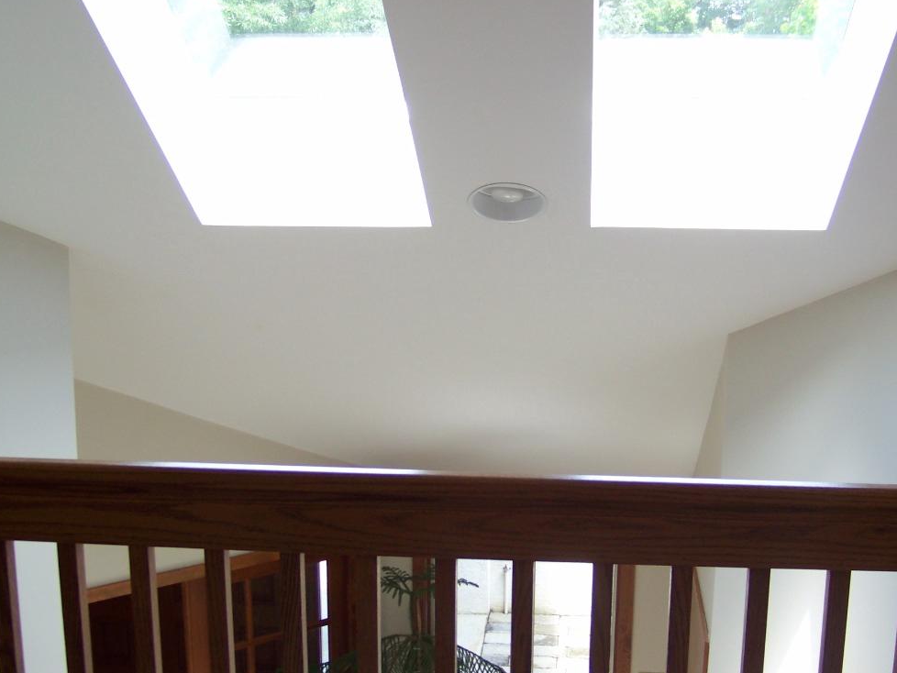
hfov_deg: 36.1
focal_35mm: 53
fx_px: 1374
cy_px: 426
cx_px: 515
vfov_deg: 27.4
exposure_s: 1/50
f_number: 2.8
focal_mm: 5.85
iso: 65
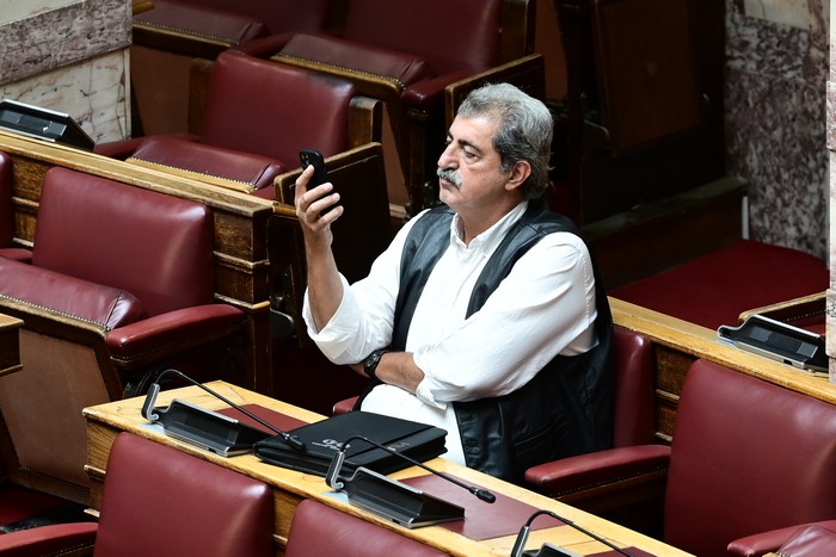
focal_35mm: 247
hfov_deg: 8.3
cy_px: 278
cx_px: 418
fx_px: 5737
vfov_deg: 5.6
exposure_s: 1/125
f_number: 4.5
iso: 800
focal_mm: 165
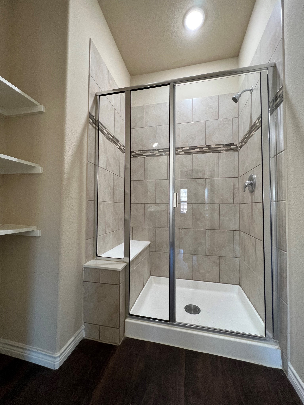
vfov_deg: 106.2
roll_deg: +0.1
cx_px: 152
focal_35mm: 13
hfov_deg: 89.9
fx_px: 152
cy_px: 202
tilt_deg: +2.9
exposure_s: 1/60
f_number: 1.8
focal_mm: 1.57
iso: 200
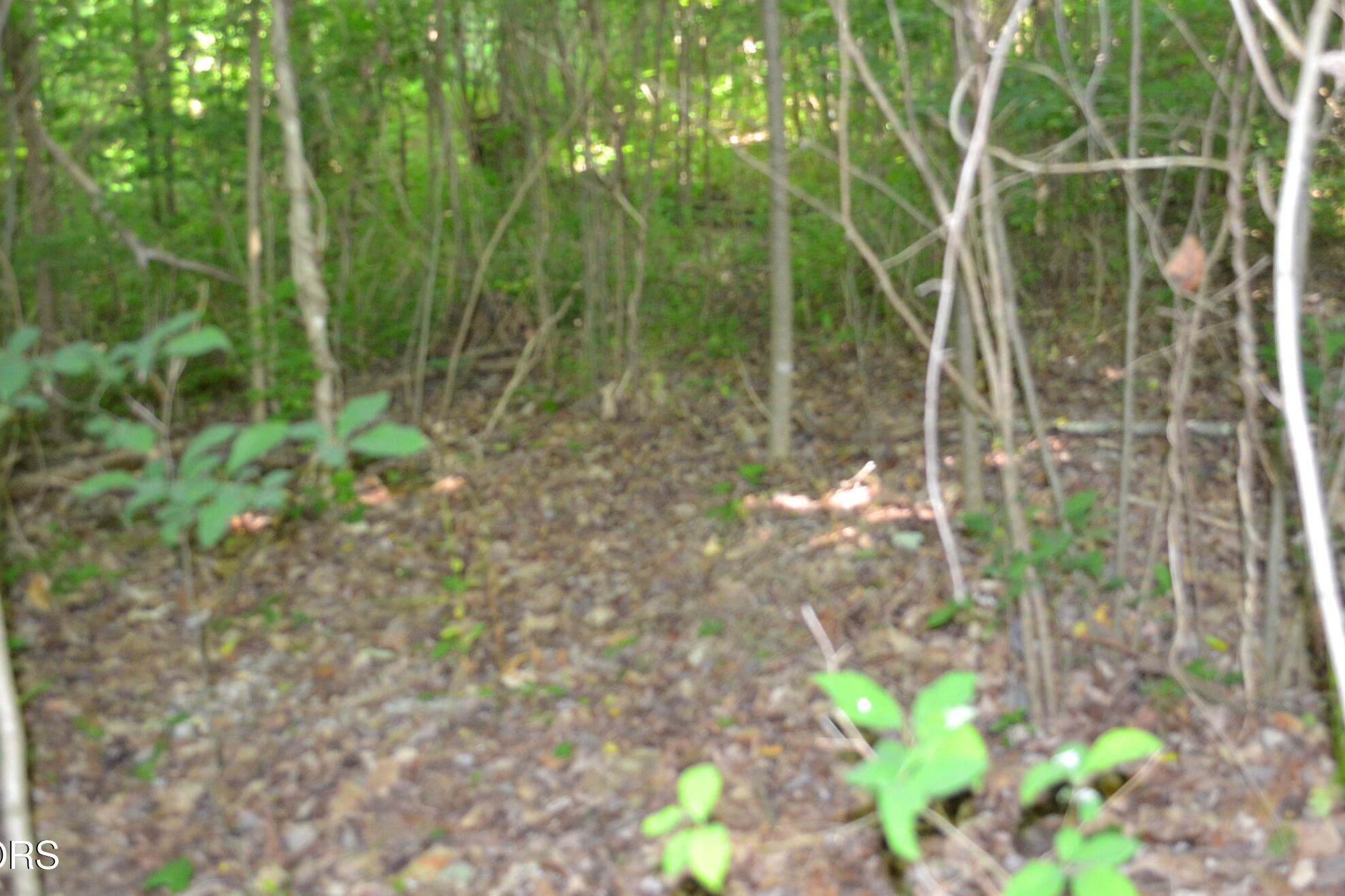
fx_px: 1532
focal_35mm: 41
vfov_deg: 32.1
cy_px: 237
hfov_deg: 47.2
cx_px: 792
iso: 1000
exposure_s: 1/60
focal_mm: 18
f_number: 3.5
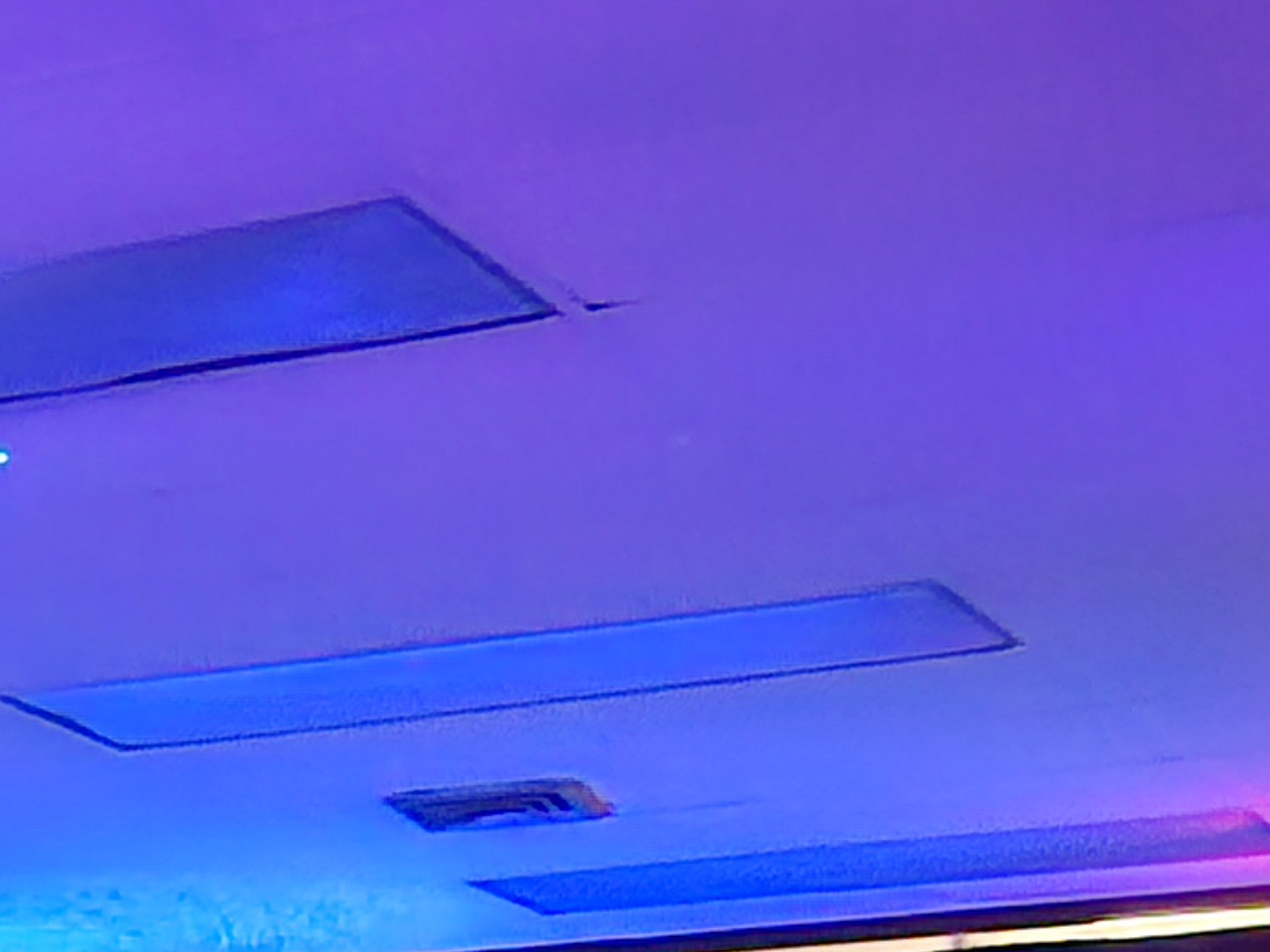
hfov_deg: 11.2
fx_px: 4880
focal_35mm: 133
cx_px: -2186
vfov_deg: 9.7
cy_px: 2348
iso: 1600
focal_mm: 5.54
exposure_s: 1/15
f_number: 1.8
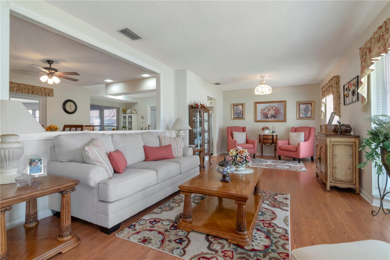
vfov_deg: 72.0
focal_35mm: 16
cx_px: 195
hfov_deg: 95.0
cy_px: 130
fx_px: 179
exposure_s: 1/20
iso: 1250
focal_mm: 11
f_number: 8
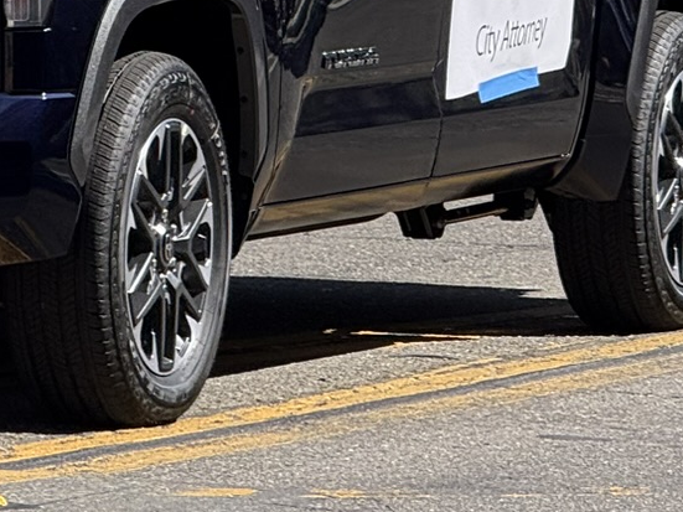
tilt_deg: -0.9
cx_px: -64
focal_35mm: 446
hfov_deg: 4.4
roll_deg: -1.2
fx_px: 8798
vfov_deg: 3.3
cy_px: -138
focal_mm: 15.66
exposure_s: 1/1033
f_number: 2.8
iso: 64
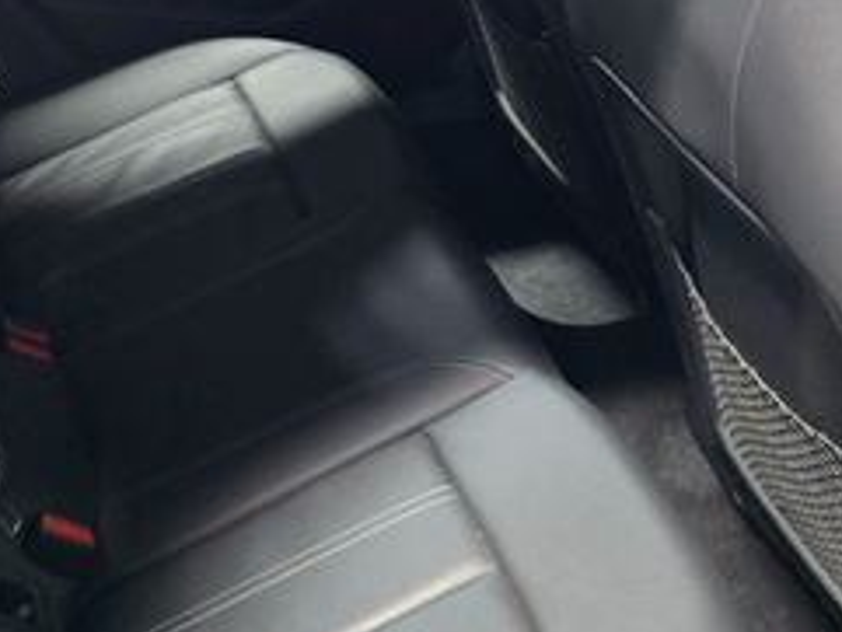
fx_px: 1485
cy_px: 297
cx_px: 653
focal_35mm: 61
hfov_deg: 31.0
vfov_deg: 24.0
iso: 1600
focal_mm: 6.3
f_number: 1.7
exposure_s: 1/120
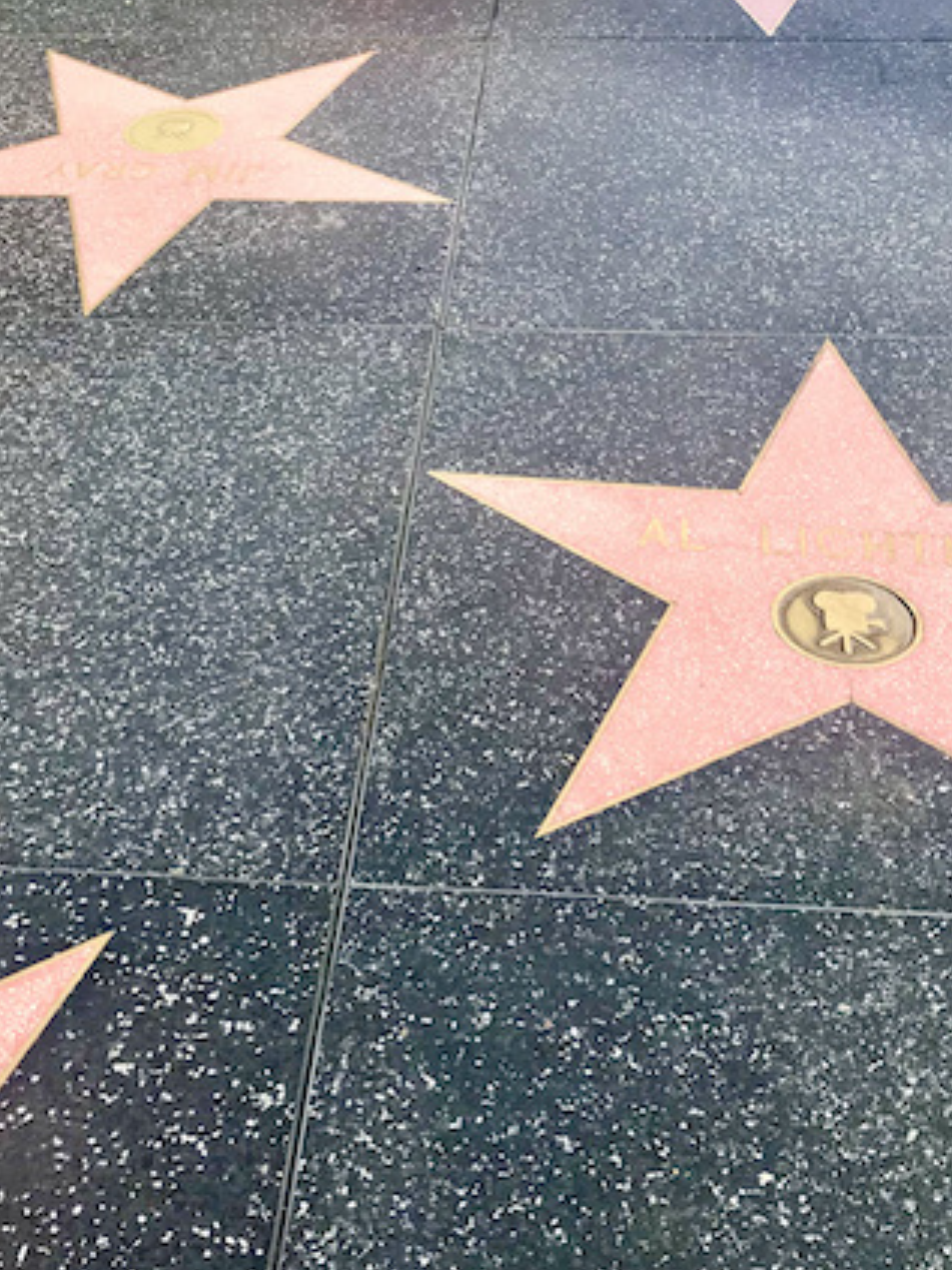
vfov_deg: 35.5
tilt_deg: -34.5
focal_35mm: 53
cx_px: 393
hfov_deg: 27.5
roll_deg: +2.8
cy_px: 342
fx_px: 1944
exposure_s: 1/1168
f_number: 1.8
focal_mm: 3.99
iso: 20
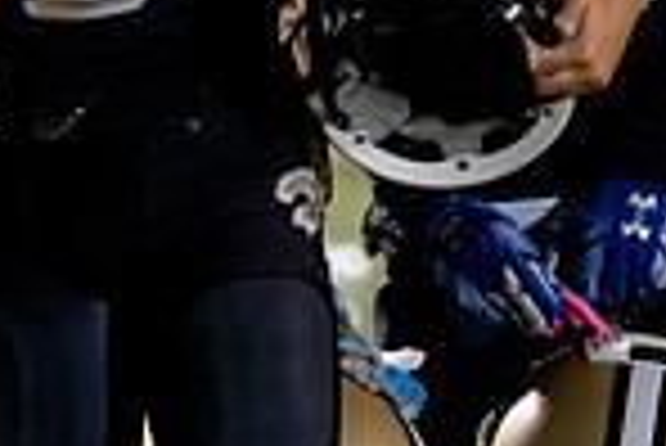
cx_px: 706
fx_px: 11814
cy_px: -390
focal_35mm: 638
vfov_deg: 2.2
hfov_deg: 3.2
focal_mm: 163
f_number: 2.8
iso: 3200
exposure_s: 1/320
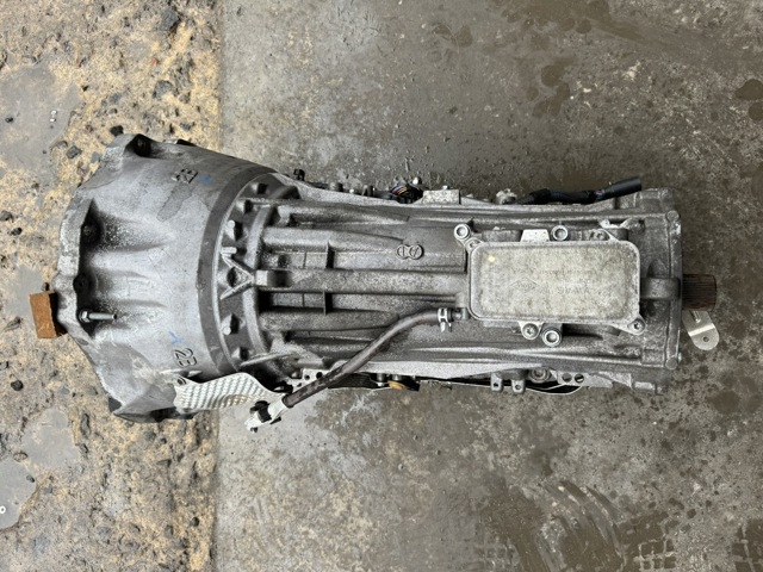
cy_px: 286
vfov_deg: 56.8
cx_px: 382
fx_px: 529
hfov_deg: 71.6
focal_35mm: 24
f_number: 1.78
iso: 100
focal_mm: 6.76
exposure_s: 1/121
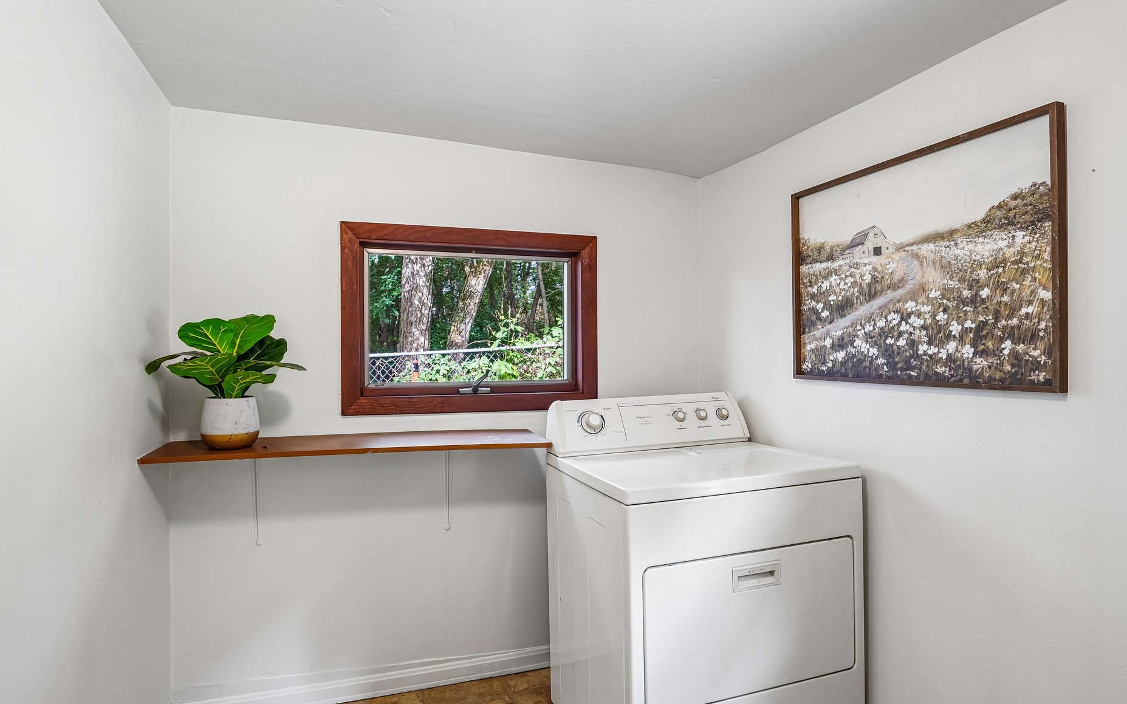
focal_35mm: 18
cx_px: 530
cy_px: 351
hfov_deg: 91.0
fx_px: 553
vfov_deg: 65.0
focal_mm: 16
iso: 400
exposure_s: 1/10
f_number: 8
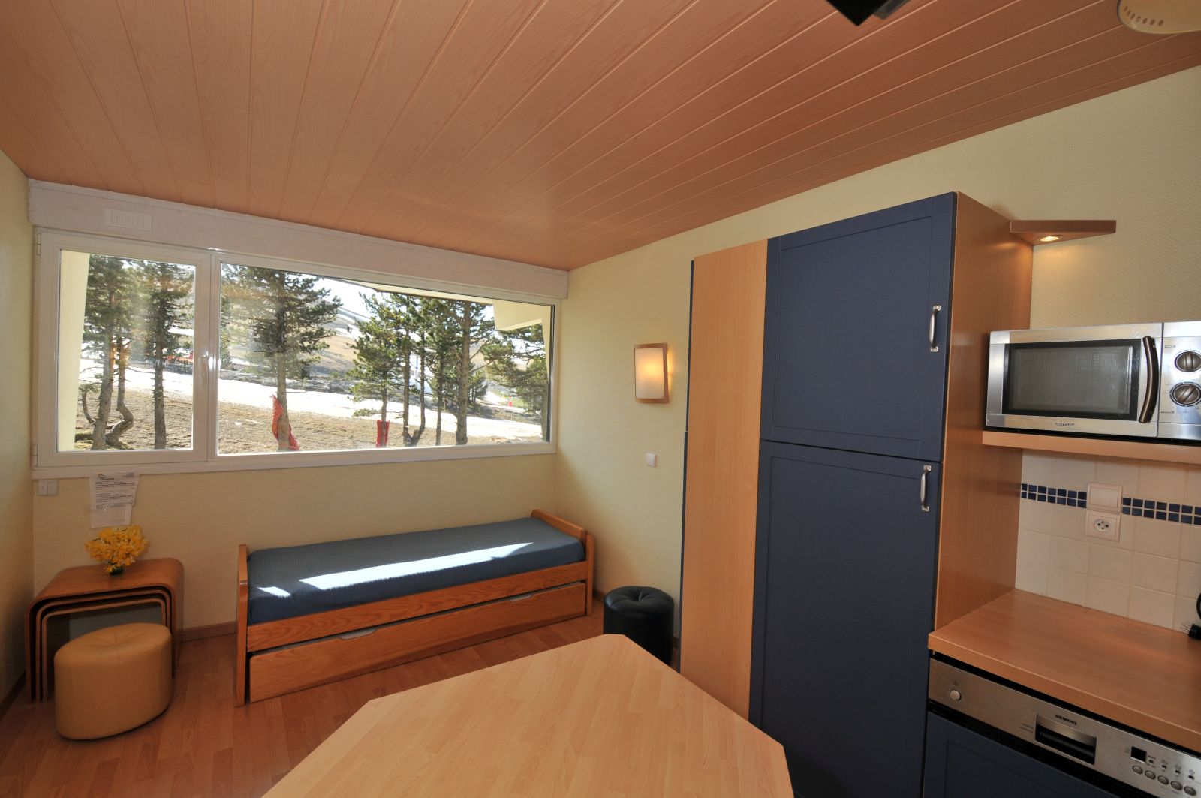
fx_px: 500
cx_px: 600
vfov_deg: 77.2
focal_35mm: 15
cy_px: 399
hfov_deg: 100.5
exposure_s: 1/200
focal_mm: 10
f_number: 7.1
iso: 200
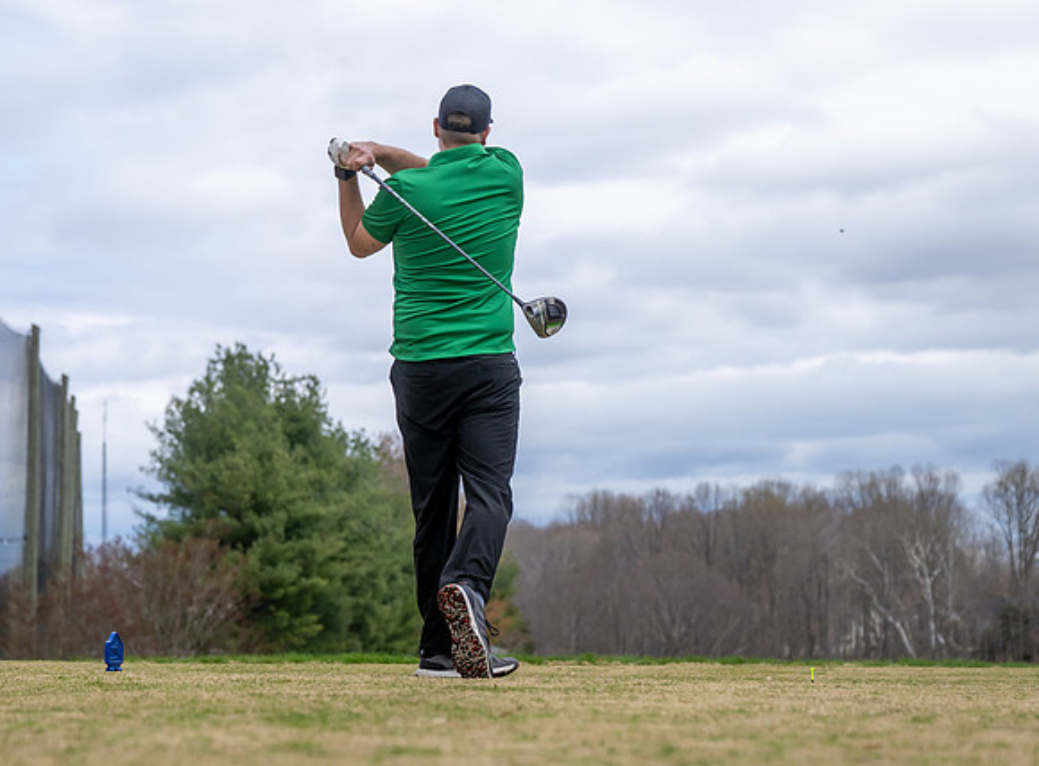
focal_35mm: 97
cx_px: 426
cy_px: 494
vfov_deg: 15.1
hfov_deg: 20.4
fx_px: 2881
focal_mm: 45
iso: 180
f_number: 2.8
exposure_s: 1/5000
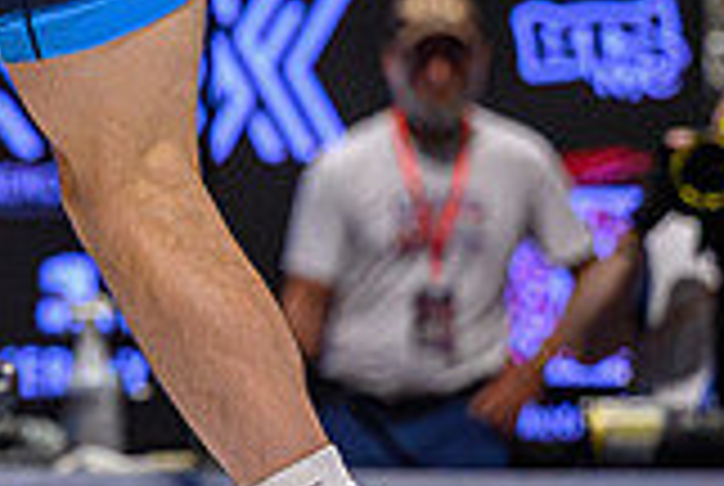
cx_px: -653
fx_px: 9772
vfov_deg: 2.8
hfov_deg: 4.2
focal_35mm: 485
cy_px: 149
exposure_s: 1/640
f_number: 2.8
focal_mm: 101
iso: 5600
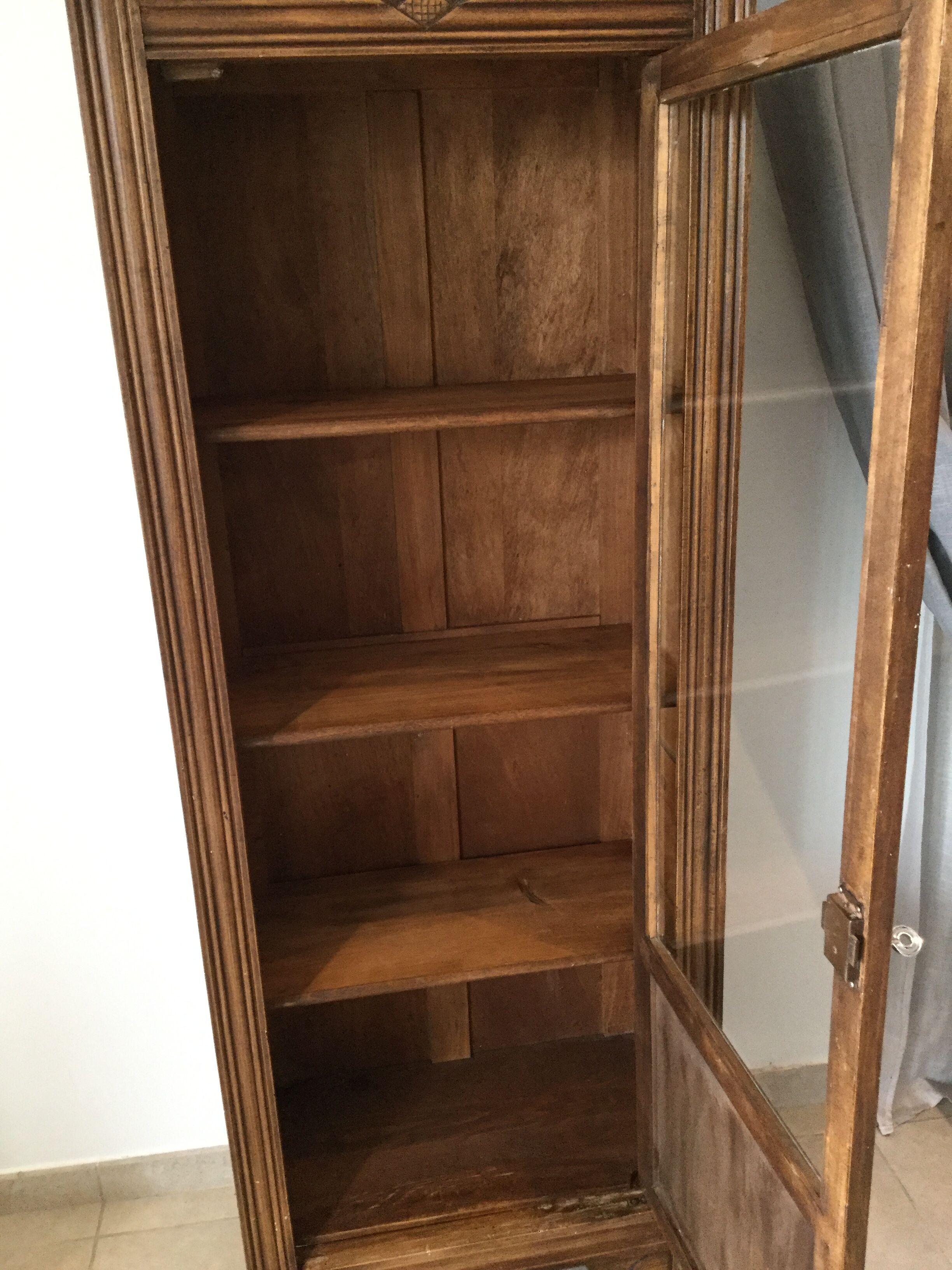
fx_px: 1137
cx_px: 476
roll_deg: +3.0
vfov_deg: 58.4
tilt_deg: -20.8
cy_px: 635
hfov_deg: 45.4
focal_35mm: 31
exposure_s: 1/33
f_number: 2.4
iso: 160
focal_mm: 3.3
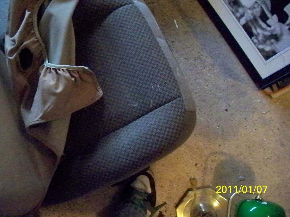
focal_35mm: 35
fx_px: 293
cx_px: 145
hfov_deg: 52.6
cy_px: 108
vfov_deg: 40.7
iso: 3200
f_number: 3.1
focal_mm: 6.3
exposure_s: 1/60
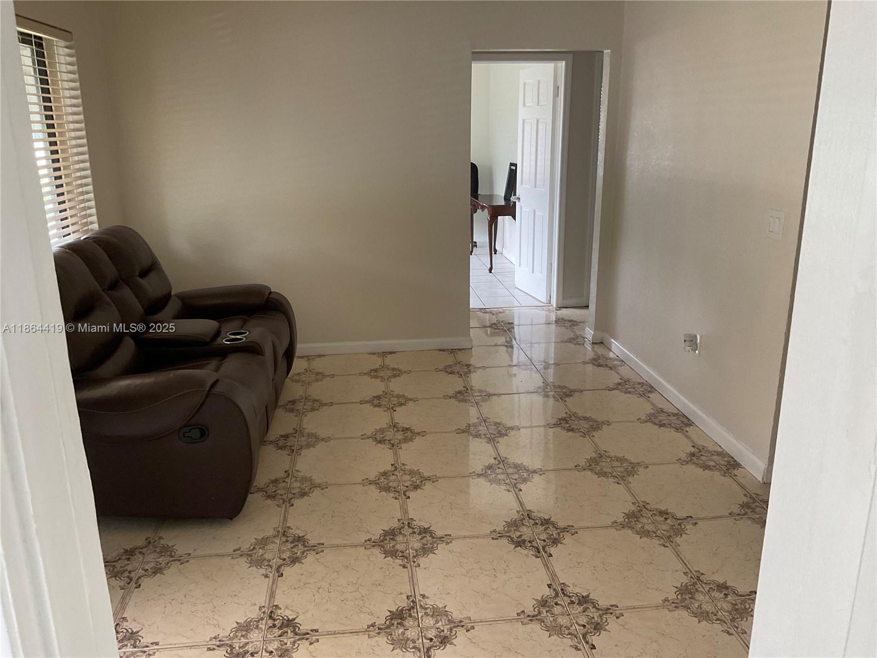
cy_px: 329
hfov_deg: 61.7
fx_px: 735
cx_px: 438
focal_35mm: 29
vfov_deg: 48.2
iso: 100
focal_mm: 3
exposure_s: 1/60
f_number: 1.8
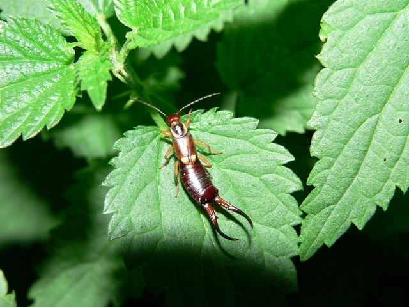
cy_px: 154
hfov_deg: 25.3
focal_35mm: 77
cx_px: 204
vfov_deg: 19.1
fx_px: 910
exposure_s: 1/60
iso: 100
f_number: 4
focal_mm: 12.8
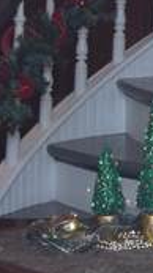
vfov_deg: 10.7
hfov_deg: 6.5
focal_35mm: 183
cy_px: -290
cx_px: 224
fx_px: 1322
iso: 400
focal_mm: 21
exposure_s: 1/80
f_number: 4.5
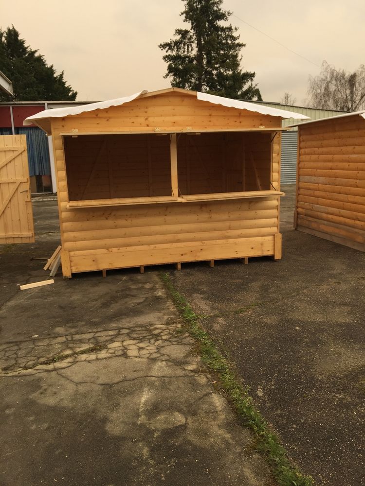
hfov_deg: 48.2
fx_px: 408
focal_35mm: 29
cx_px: 182
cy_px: 243
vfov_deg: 61.7
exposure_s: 1/1068
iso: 32
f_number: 2.2
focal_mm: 4.15
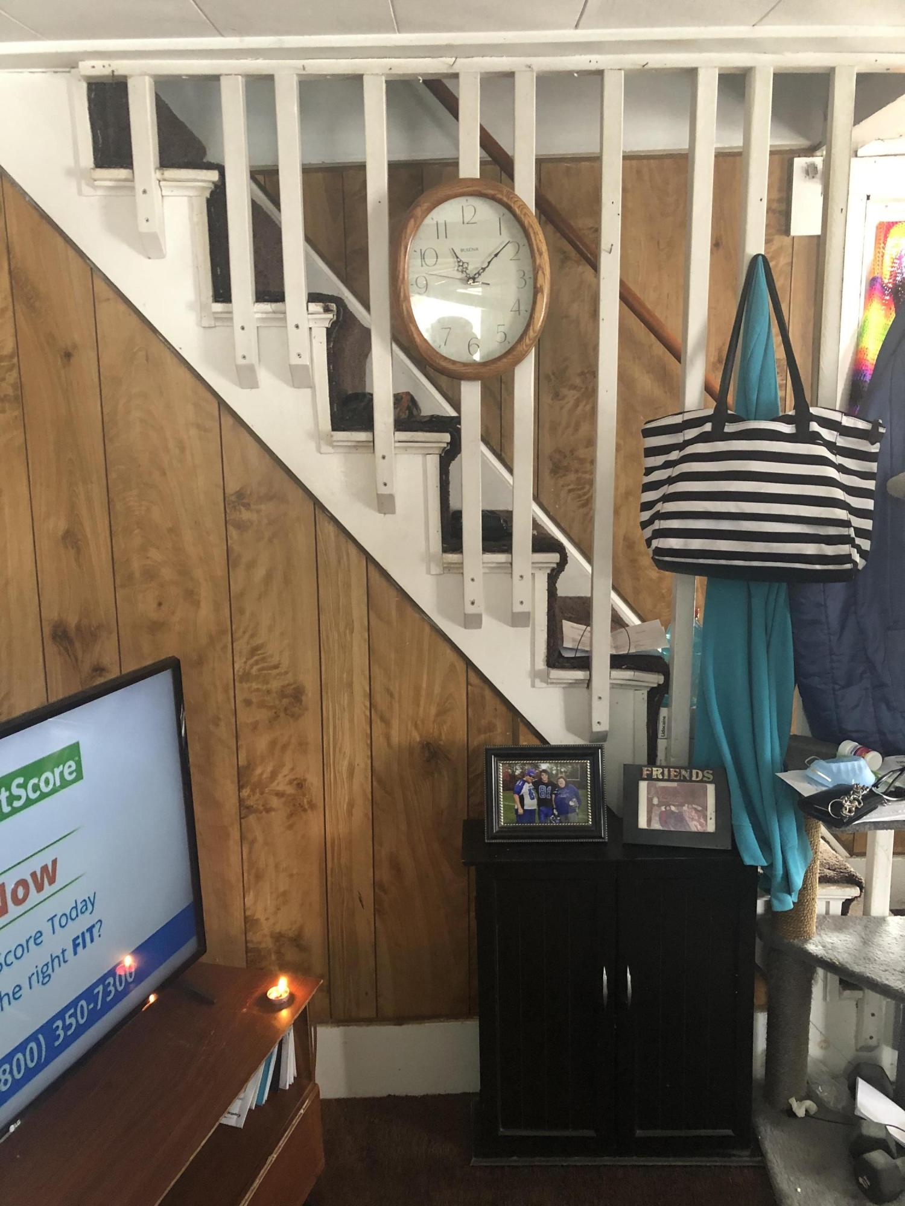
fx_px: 976
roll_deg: +1.3
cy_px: 603
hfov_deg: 49.7
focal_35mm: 28
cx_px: 452
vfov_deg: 63.4
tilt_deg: -11.2
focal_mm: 3.99
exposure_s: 1/9
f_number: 1.8
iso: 100
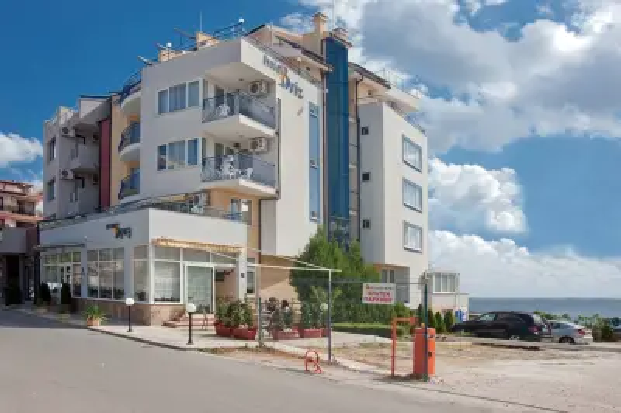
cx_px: 310
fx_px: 414
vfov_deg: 53.1
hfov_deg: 73.8
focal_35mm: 24
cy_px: 206
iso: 1000
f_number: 16
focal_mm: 24
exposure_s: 1/1000
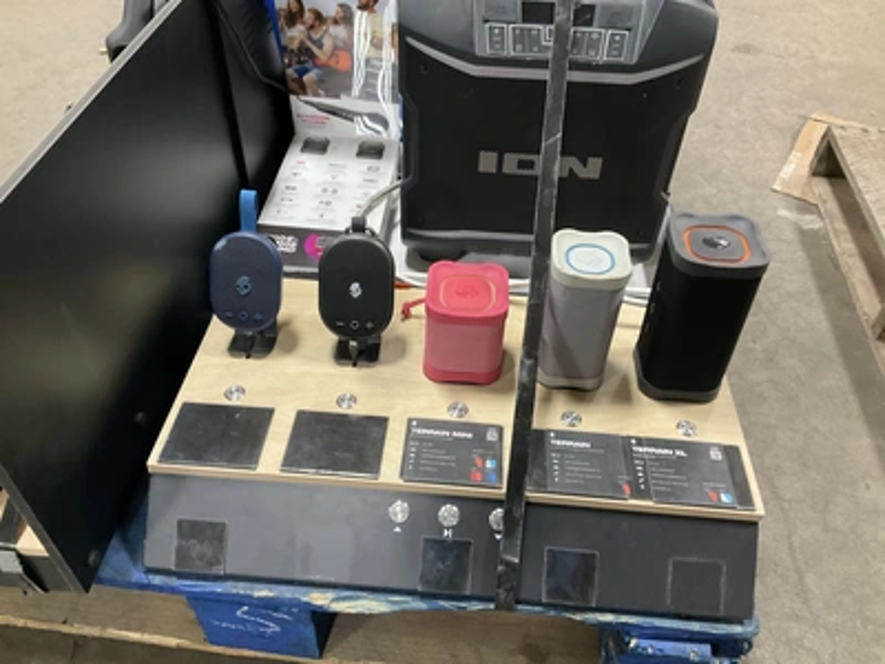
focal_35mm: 29
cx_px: 442
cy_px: 332
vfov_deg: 48.2
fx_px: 741
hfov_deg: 61.7
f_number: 1.8
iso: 250
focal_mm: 3
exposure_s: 1/40
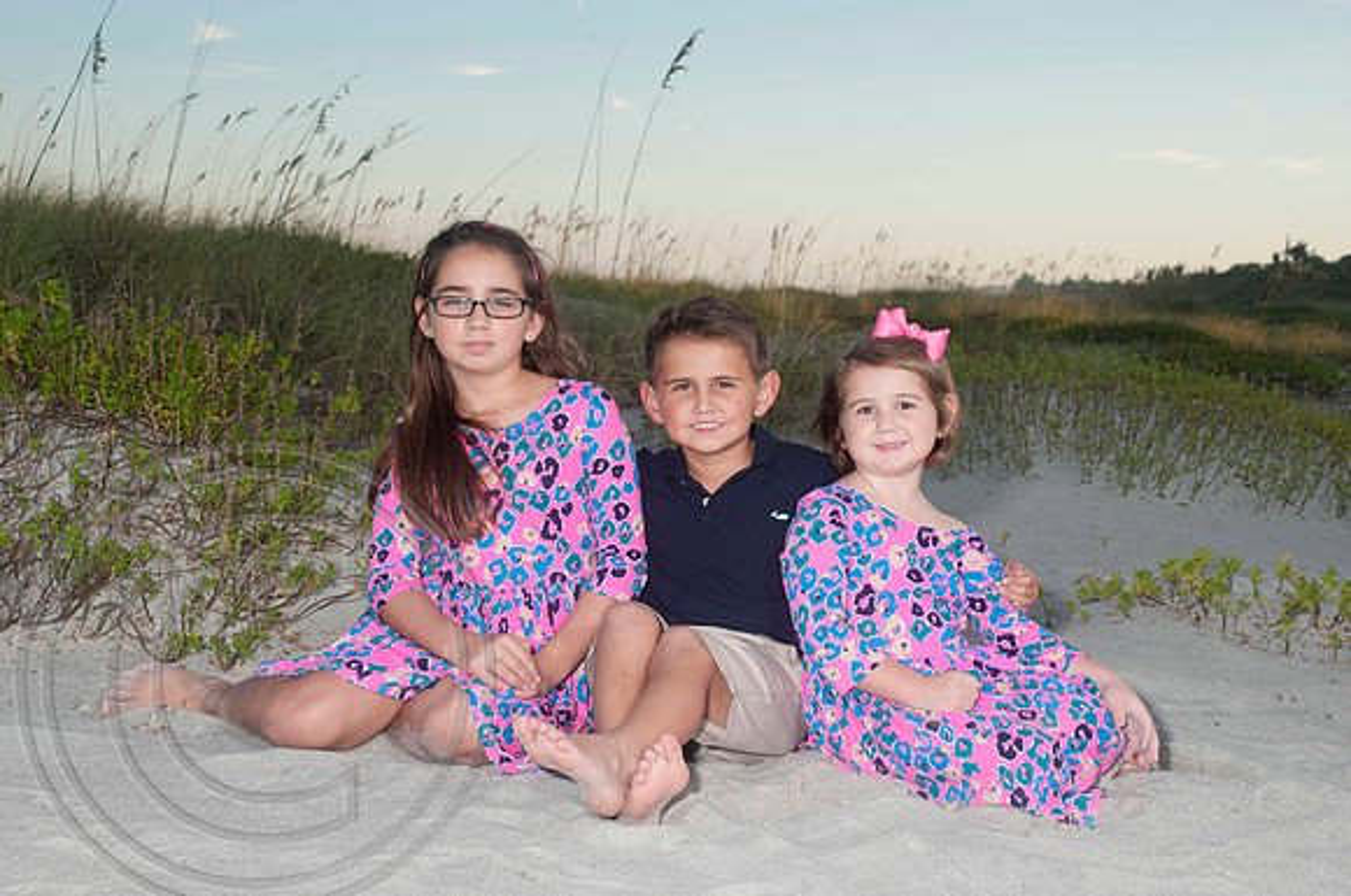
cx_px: 676
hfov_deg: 33.4
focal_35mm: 60
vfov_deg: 22.6
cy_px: 448
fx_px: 2249
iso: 100
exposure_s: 1/160
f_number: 8
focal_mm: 40
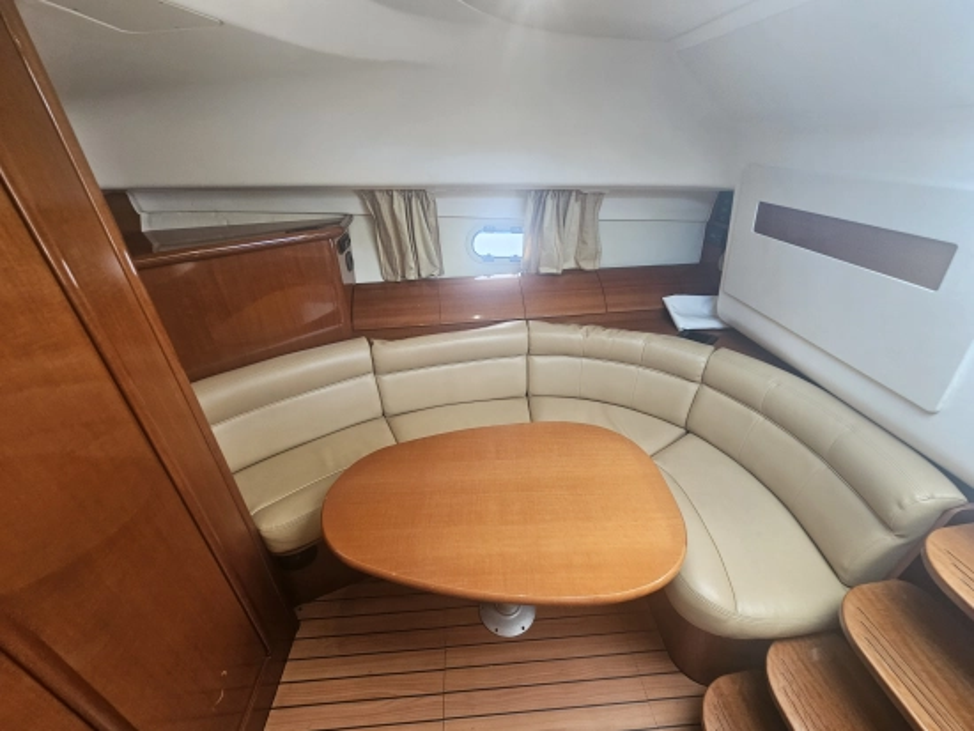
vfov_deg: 90.0
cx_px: 487
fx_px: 366
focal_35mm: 13
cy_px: 366
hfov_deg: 106.2
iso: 200
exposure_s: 1/71
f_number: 2.2
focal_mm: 2.2
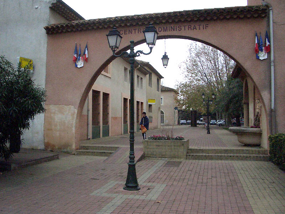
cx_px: 142
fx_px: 288
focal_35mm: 35
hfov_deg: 52.6
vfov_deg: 40.7
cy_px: 107
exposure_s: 1/320
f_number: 4.3
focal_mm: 5.8
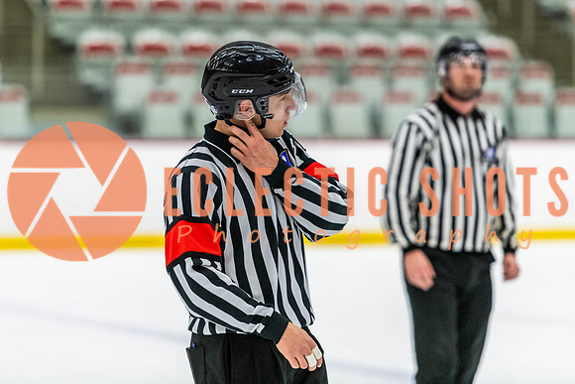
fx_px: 3384
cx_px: 288
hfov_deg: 9.7
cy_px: 158
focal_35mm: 212
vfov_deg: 6.5
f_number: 2.8
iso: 3200
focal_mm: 180
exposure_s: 1/640
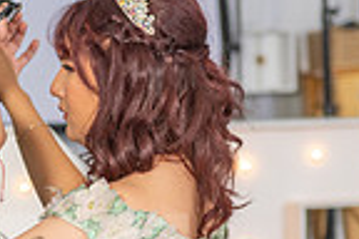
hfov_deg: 7.3
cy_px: 273
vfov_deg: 4.9
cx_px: -22
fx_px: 2812
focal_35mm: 282
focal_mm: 70
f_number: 3.5
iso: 500
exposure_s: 1/200
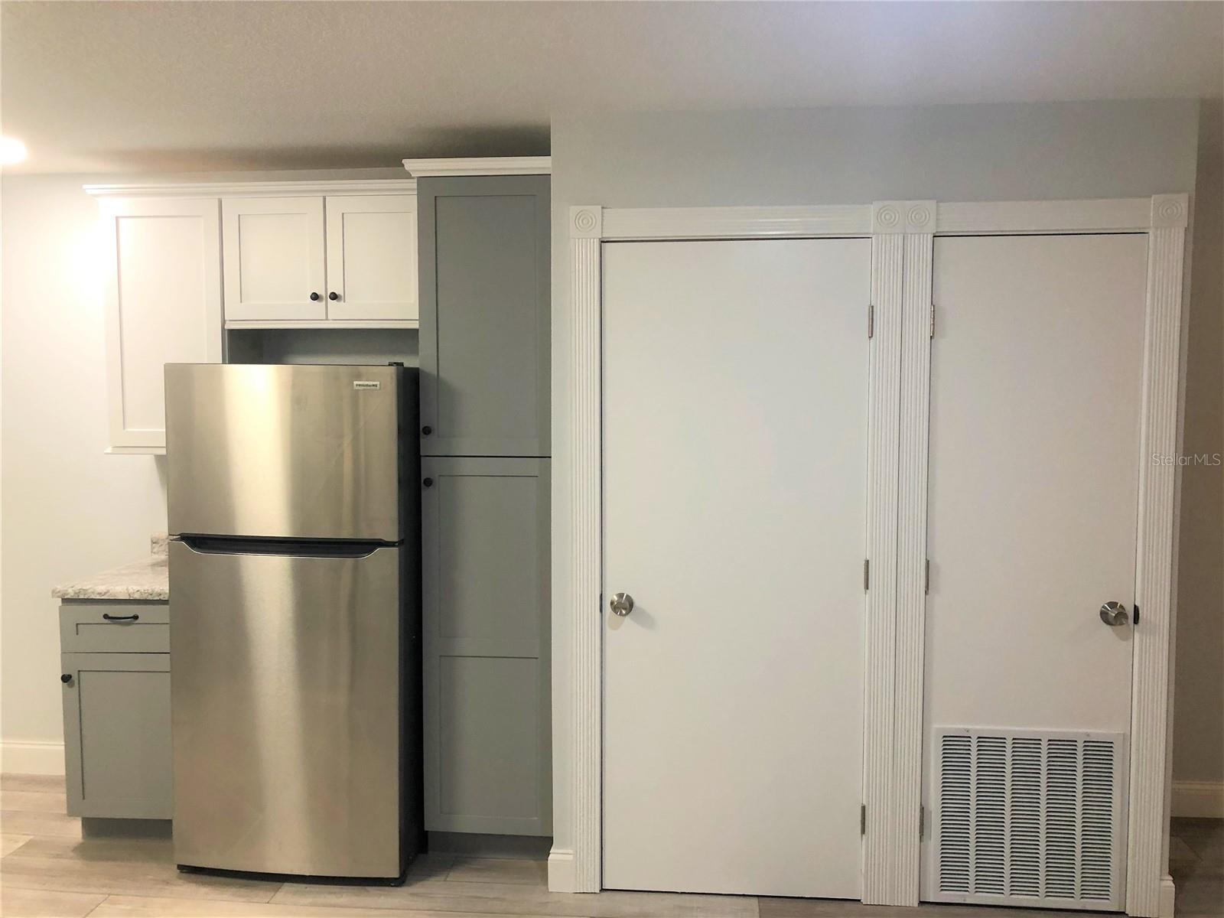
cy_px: 459
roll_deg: +0.5
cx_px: 612
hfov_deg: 63.4
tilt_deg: -4.1
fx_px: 990
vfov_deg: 49.7
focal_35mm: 28
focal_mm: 3.99
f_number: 1.8
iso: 40
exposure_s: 1/15
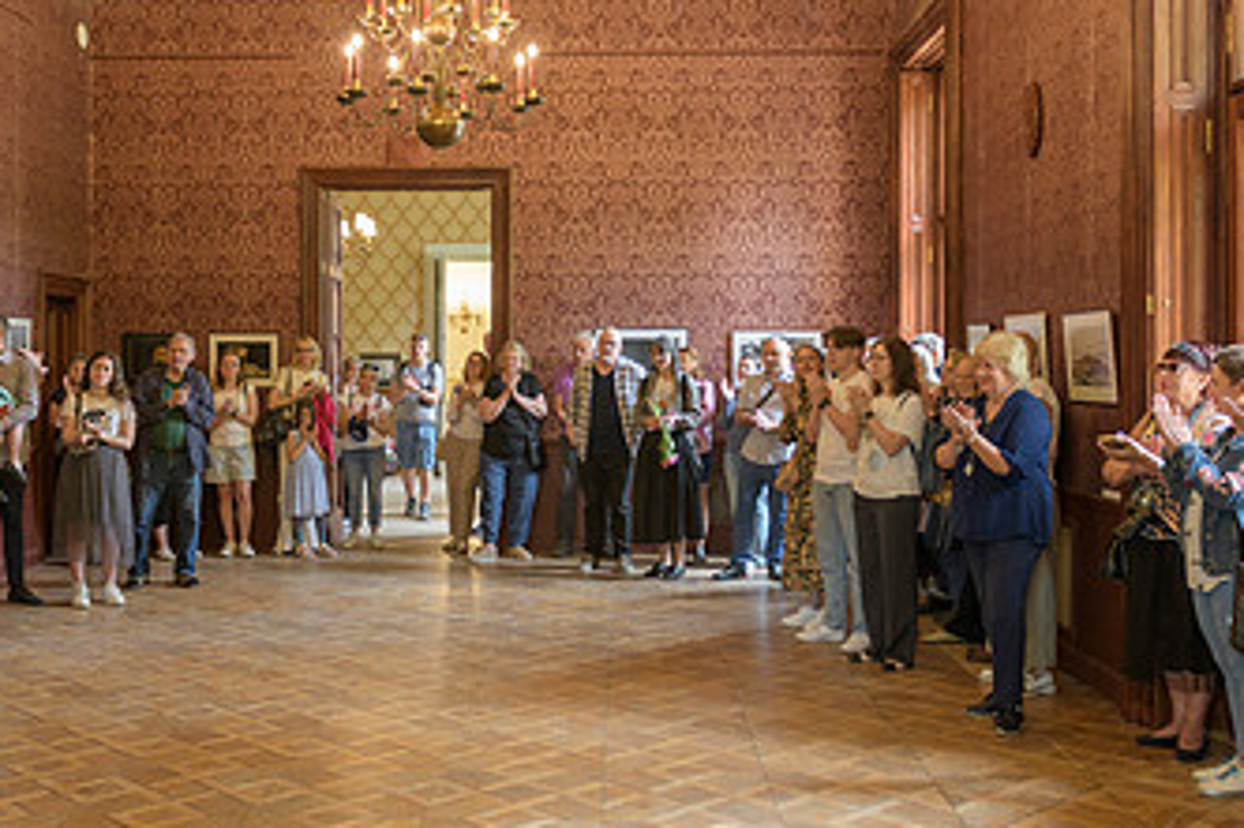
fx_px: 1451
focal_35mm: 42
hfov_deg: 46.3
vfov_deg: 31.8
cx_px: 555
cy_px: 358
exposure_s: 1/50
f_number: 3.5
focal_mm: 24
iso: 900
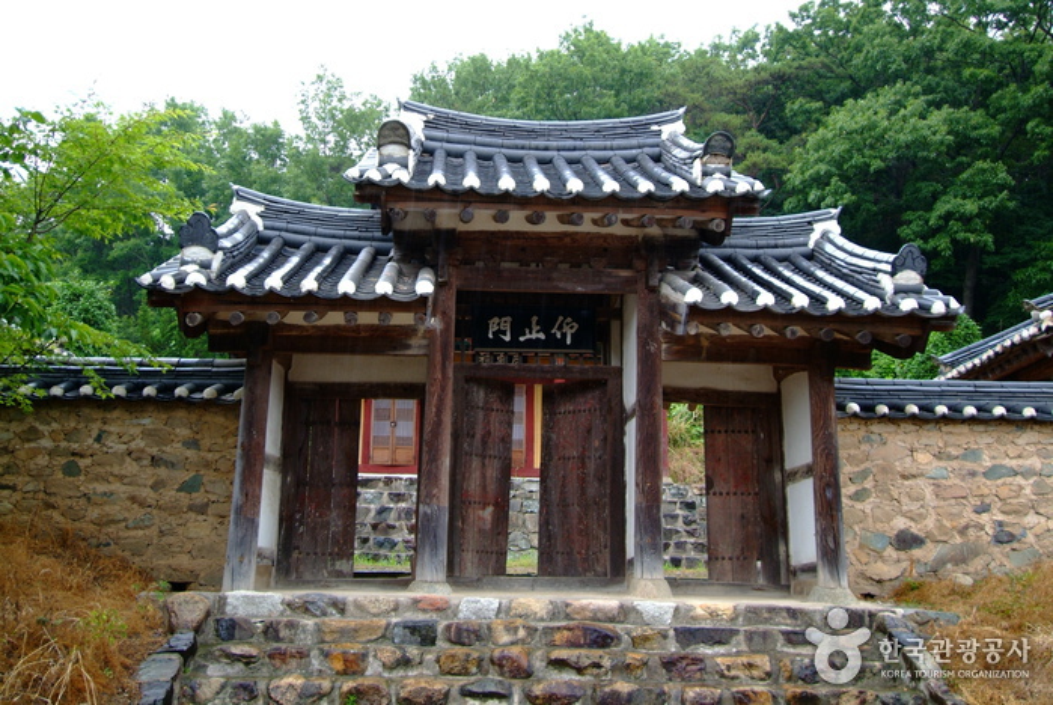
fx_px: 966
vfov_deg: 40.1
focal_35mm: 33
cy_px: 352
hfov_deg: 57.2
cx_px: 526
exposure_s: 1/45
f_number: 4
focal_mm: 22
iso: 400
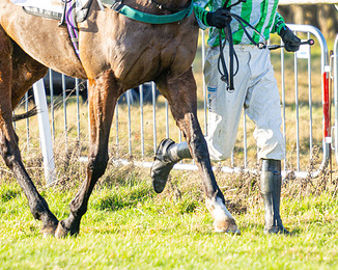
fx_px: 6774
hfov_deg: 2.9
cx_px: 212
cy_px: 32
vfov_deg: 2.3
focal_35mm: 678
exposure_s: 1/800
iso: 200
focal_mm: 190
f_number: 2.8
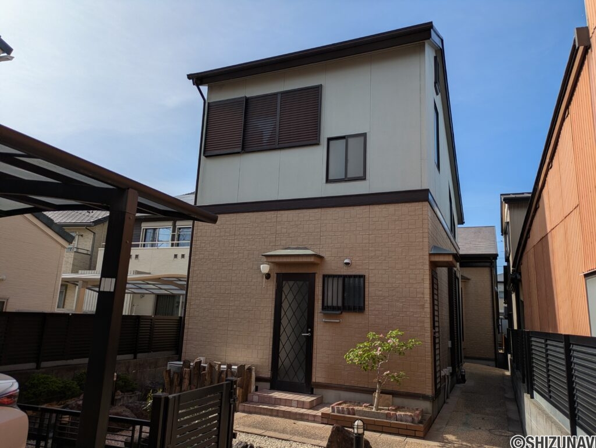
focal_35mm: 25
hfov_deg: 69.4
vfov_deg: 54.9
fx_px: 431
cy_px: 224
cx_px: 298
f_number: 1.89
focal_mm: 5.43
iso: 51
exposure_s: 1/2841
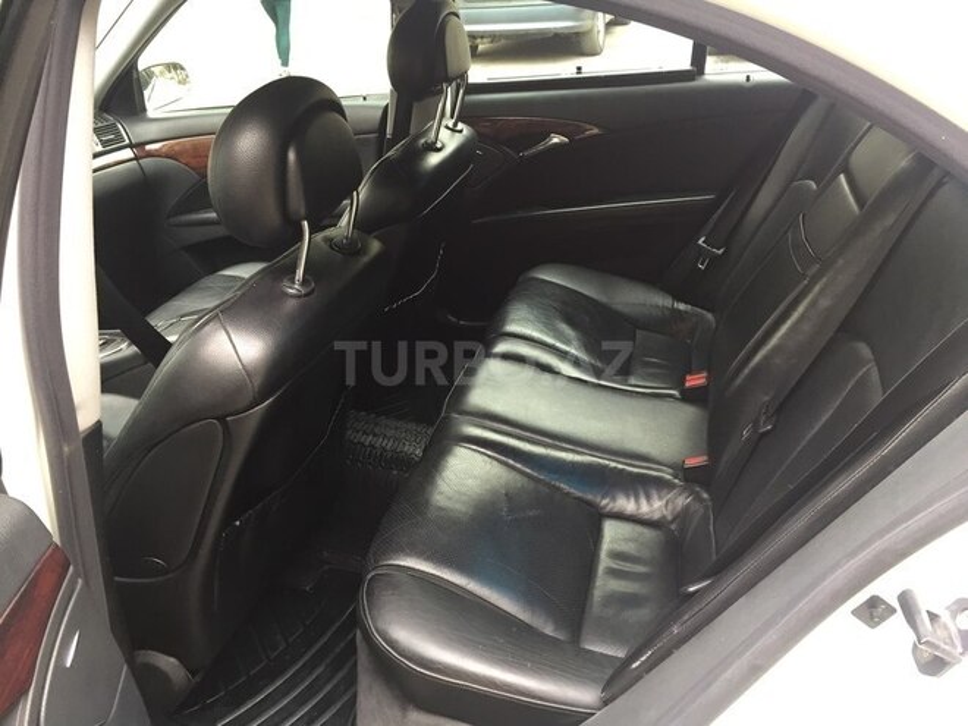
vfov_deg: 48.2
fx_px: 811
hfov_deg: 61.7
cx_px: 484
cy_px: 363
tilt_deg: -28.9
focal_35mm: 29
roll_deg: +2.0
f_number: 2.2
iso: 50
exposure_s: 1/33
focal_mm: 4.15
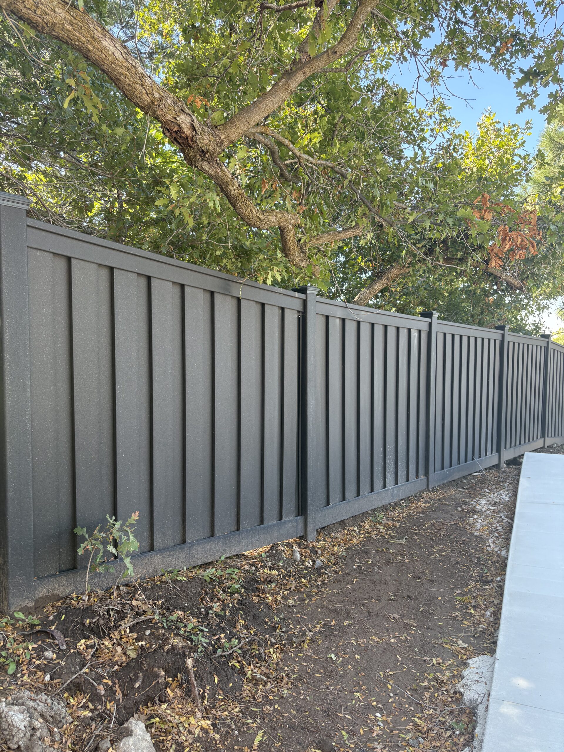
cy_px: 376
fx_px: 565
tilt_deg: -4.2
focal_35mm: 26
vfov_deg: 67.3
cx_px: 282
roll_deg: -1.3
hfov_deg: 53.1
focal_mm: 5.96
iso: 80
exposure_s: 1/227
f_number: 1.6
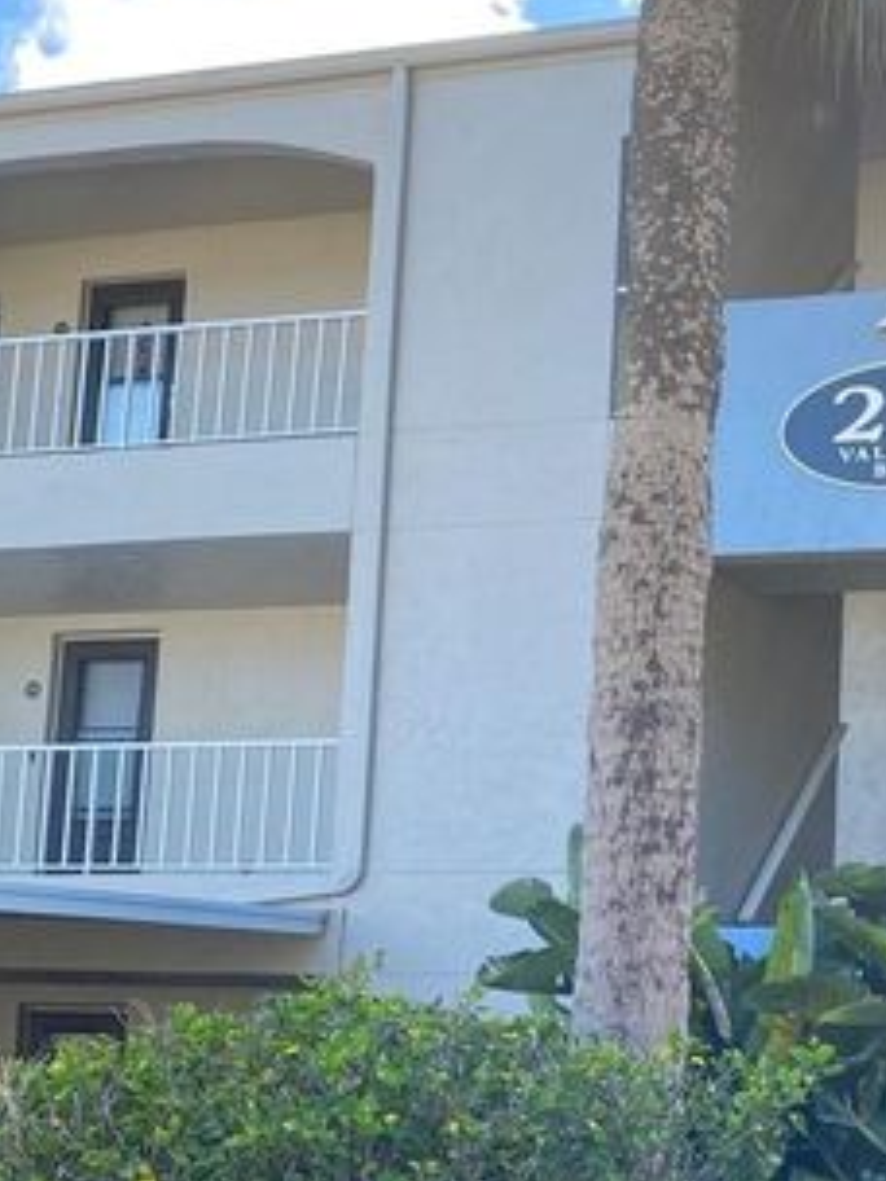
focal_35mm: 57
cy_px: 868
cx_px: 894
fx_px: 1945
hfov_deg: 24.4
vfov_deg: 33.2
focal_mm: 4.25
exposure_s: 1/536
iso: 32
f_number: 1.8
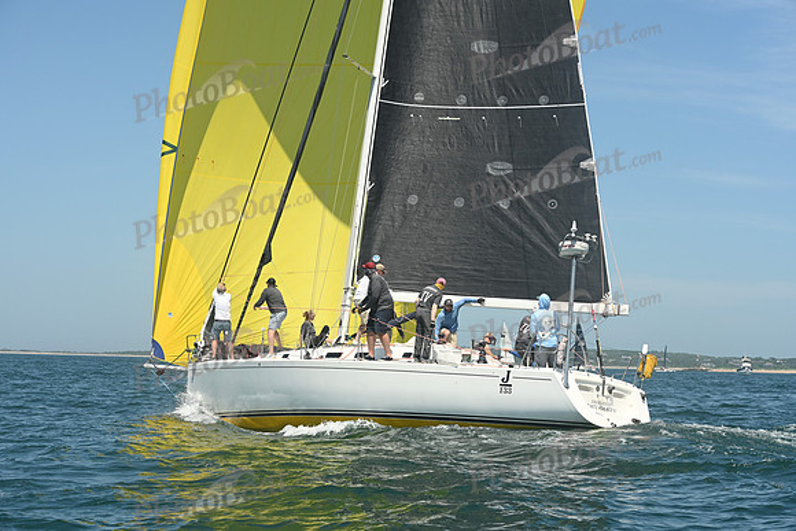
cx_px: 398
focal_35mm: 70
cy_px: 266
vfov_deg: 19.5
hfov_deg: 28.8
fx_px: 1548
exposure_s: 1/1000
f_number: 7.1
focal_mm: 70
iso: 320
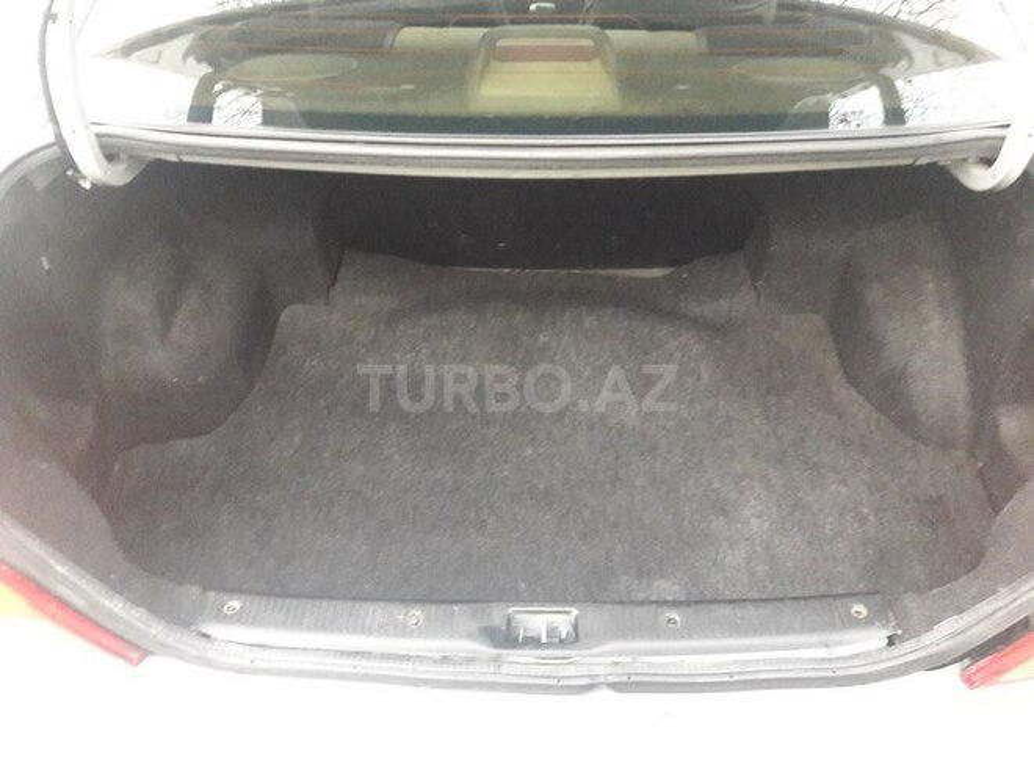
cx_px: 517
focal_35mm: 28
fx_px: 836
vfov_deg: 49.7
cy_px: 388
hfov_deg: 63.4
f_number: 1.9
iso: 640
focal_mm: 3.7
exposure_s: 1/17
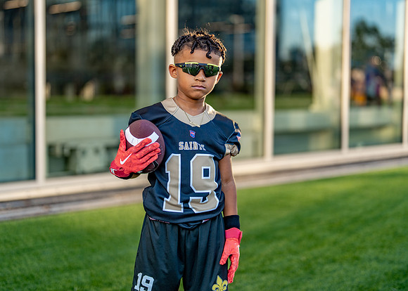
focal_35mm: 59
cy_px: 131
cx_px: 195
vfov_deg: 24.2
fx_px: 679
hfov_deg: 33.4
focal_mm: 50
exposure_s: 1/1250
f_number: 1.2
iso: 100
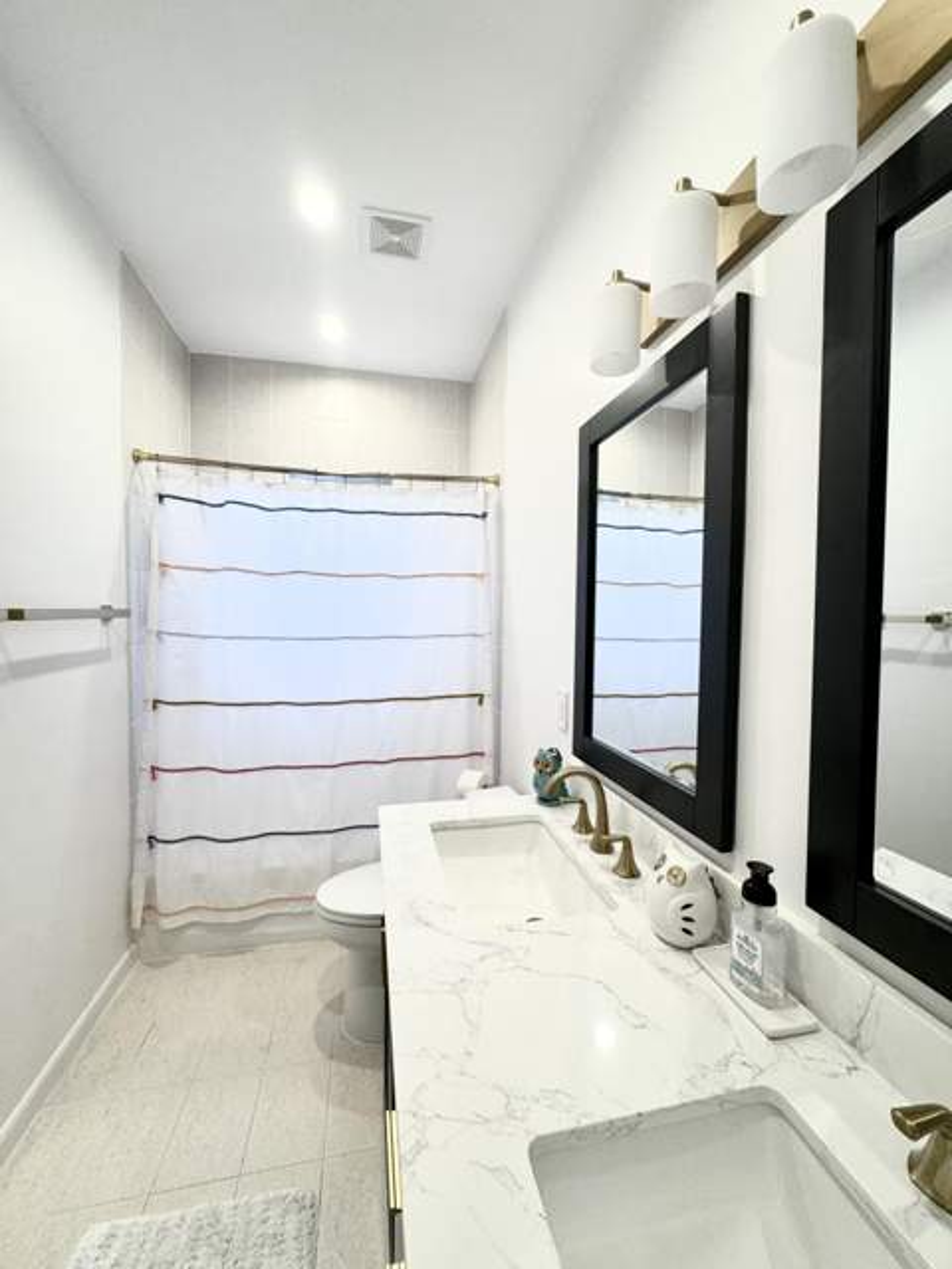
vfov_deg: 102.1
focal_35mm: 14
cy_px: 634
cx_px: 476
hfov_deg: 85.7
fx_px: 513
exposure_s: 1/120
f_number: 2.2
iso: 125
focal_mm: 2.22
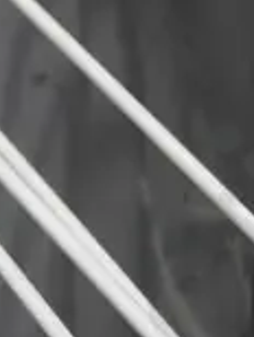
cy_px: 376
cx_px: 141
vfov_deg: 8.7
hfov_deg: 6.6
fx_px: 2205
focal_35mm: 226
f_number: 4
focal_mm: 17
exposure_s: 1/80
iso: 200
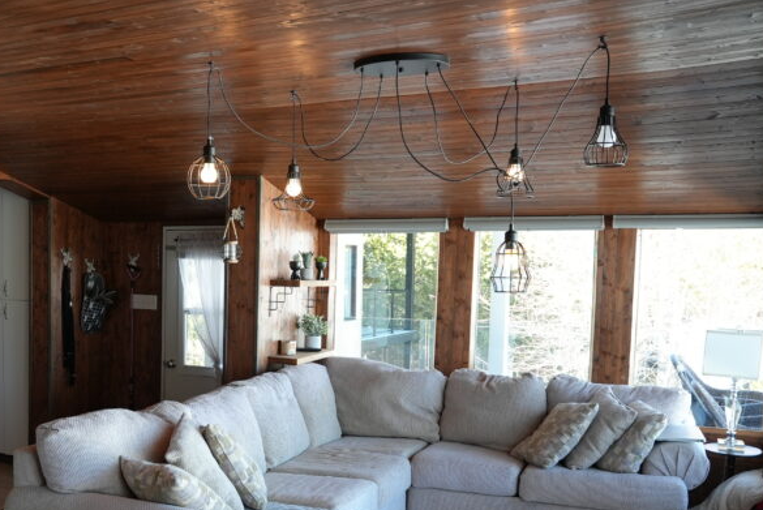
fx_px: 891
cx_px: 151
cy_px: 338
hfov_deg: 44.1
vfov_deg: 31.7
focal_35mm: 42
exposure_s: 1/160
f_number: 4
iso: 640
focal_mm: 24
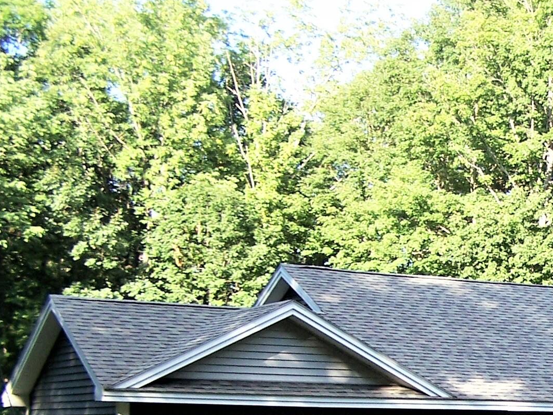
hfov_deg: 20.0
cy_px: 417
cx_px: 657
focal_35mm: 92
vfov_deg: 15.8
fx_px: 1470
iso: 80
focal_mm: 6.3
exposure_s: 1/180
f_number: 2.8
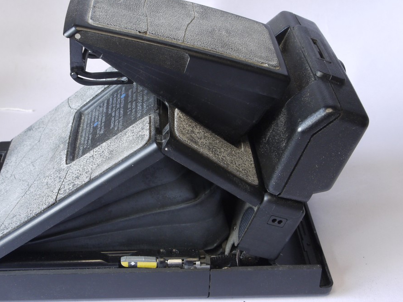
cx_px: 155
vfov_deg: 25.7
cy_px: 150
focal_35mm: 57
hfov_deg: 33.6
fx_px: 664
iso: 400
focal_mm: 21
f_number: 10
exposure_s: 1/5
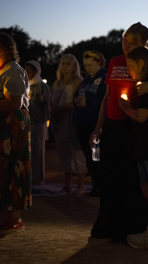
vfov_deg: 18.2
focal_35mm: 118
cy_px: 132
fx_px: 823
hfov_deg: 10.1
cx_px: 194
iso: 4000
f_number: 2.8
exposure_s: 1/30
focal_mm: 75
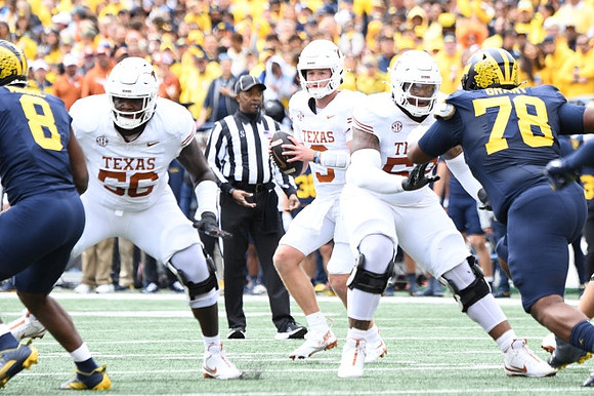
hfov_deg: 4.4
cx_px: 297
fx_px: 7668
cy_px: 198
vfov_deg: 3.0
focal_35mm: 465
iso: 1000
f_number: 5.6
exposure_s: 1/1250
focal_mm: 310
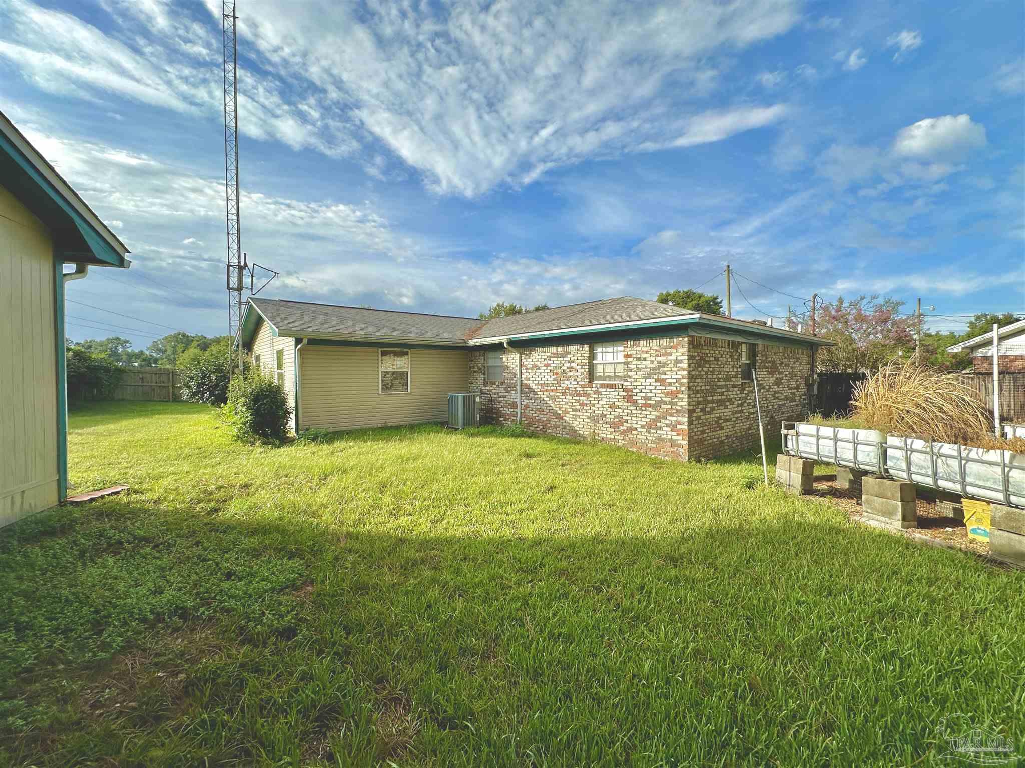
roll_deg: +0.2
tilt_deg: -2.0
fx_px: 415
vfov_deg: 85.7
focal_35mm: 14
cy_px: 384
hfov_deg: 102.1
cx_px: 512
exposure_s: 1/1667
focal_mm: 2.22
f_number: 2.2
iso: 50
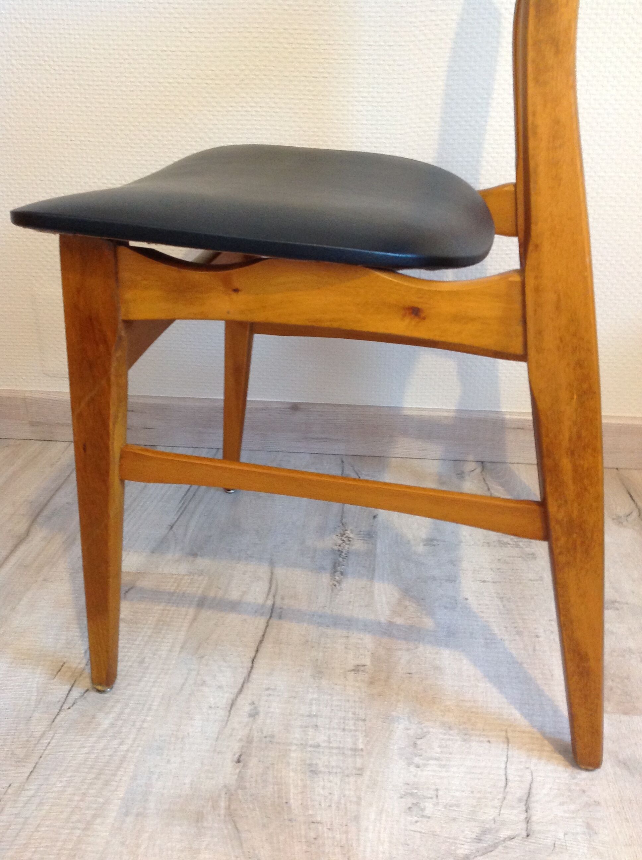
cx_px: 321
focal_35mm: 35
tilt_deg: -23.8
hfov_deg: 40.6
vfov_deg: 52.7
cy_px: 430
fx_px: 868
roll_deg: +0.7
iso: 200
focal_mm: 4.28
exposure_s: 1/15
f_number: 2.4
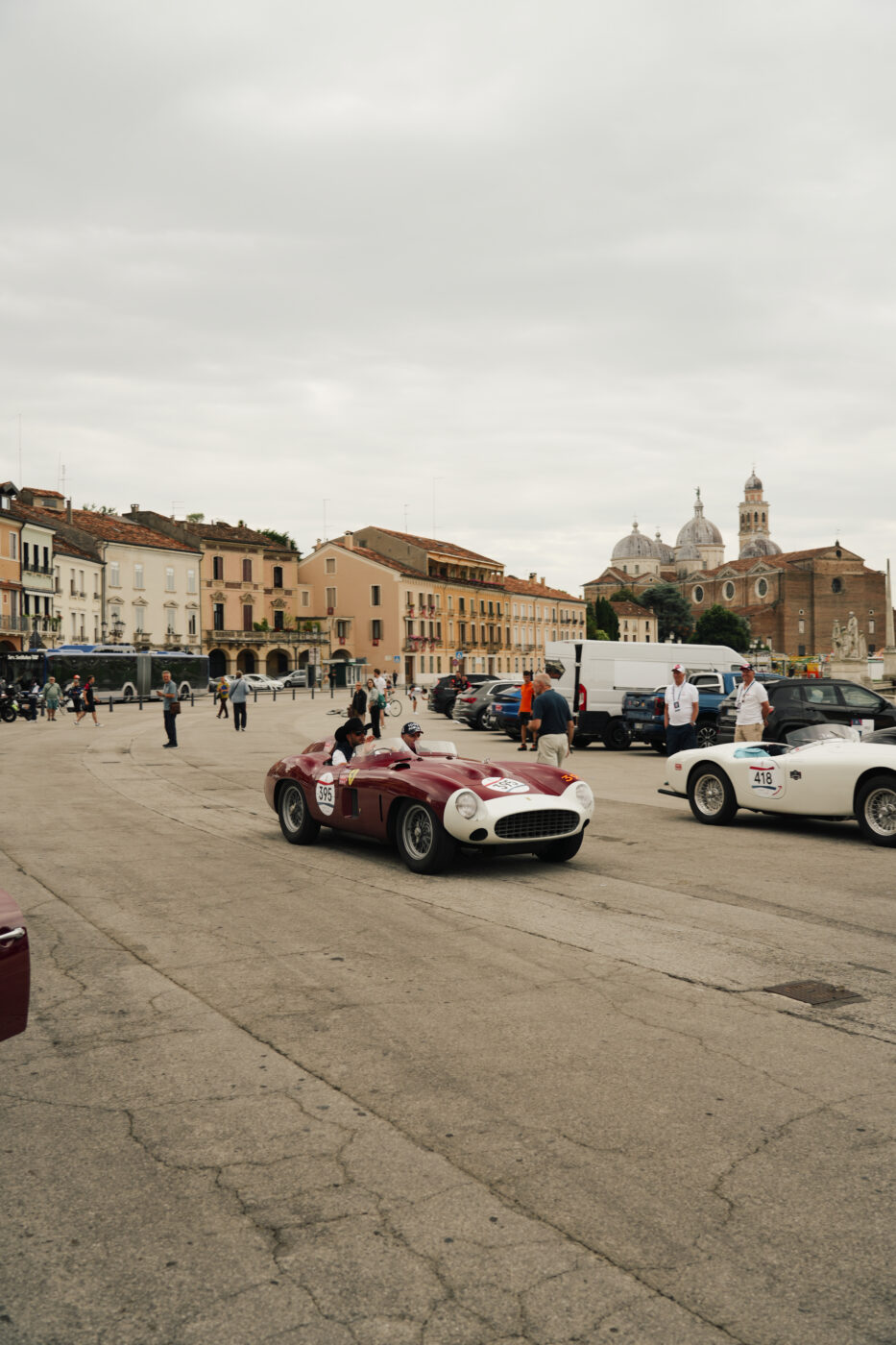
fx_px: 1232
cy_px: 672
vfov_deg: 57.2
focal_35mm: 33
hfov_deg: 40.0
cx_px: 448
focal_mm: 33
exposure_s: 1/250
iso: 100
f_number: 4
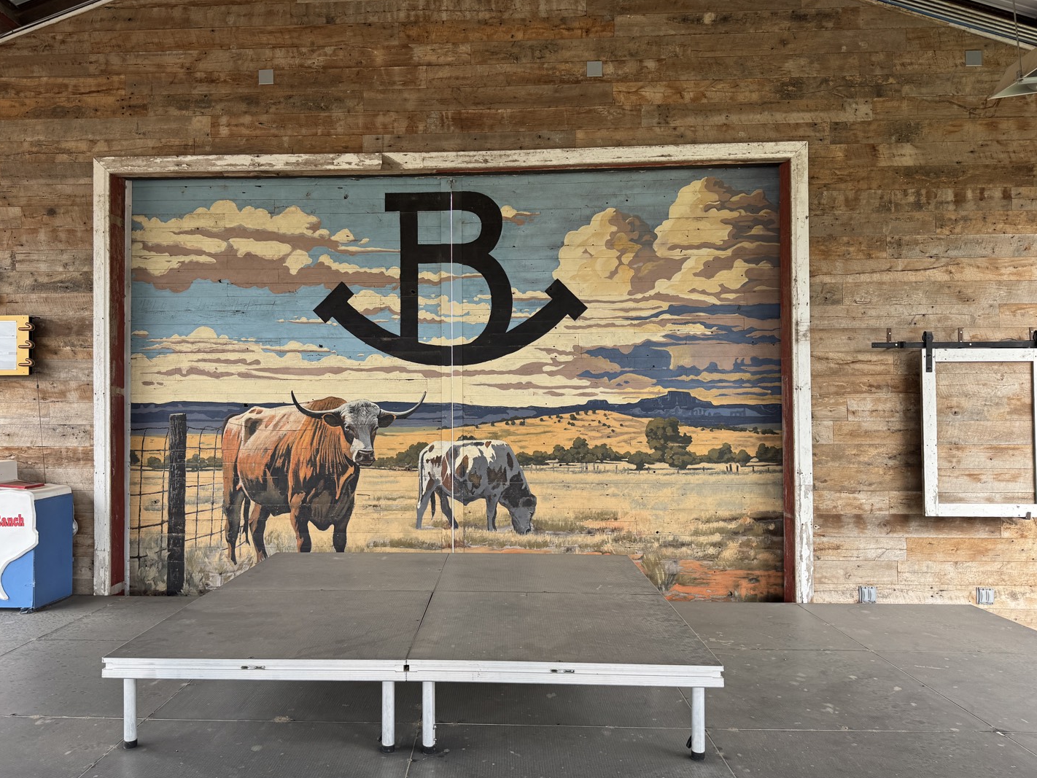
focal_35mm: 27
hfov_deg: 65.1
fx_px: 809
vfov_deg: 51.4
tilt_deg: +1.2
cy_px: 397
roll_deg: +0.0
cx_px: 459
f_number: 1.78
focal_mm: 6.76
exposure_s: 1/518
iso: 80
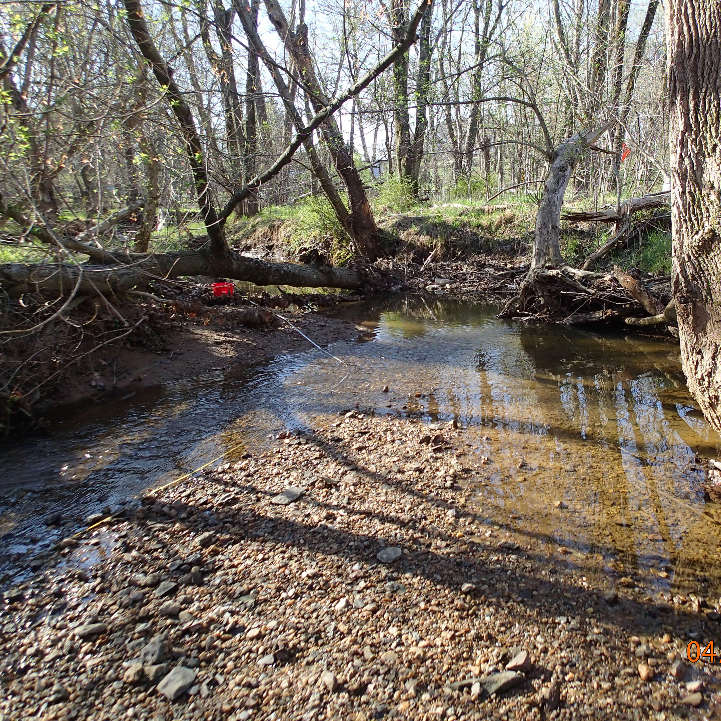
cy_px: 362
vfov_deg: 54.0
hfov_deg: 53.9
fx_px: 707
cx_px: 408
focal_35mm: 30
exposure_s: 1/500
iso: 200
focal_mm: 4.5
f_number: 2.8
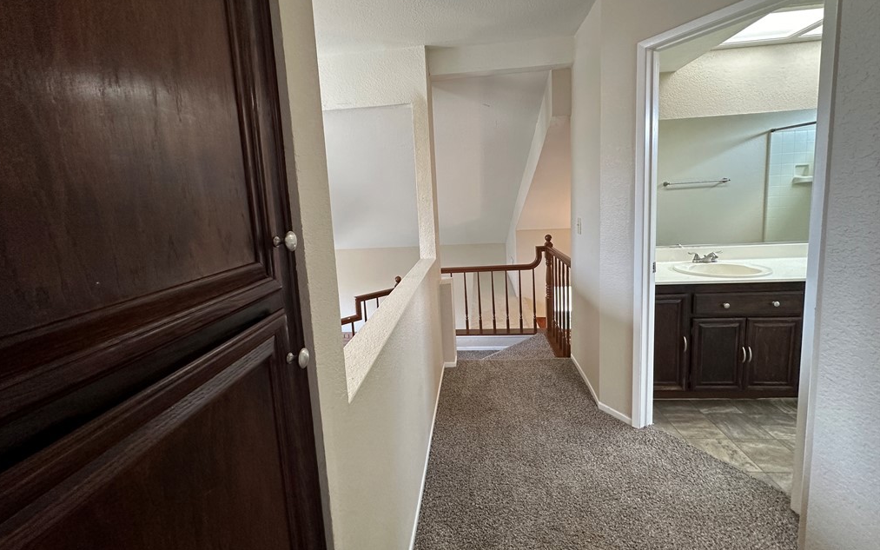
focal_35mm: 15
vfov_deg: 74.4
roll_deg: +3.2
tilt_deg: -5.6
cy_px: 239
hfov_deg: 101.5
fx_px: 360
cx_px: 439
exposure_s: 1/120
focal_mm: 2.22
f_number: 2.2
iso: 250
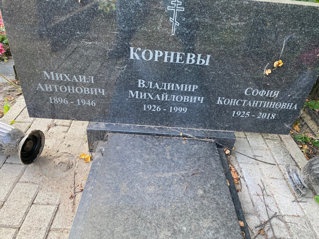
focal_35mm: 26
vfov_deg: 53.1
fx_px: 240
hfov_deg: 67.3
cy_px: 120
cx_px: 160
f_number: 1.8
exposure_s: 1/110
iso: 125
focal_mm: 4.25
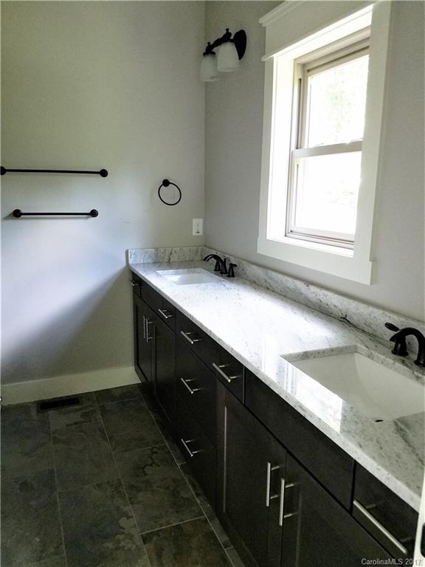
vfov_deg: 67.3
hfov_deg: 53.1
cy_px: 284
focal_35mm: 26
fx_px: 426
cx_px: 212
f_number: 1.7
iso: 160
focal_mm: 4.2
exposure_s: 1/60
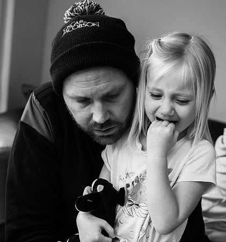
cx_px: 142
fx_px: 385
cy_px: 110
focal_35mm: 50
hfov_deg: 32.5
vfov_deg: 34.8
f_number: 2.5
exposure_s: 1/100
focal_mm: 35
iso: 400
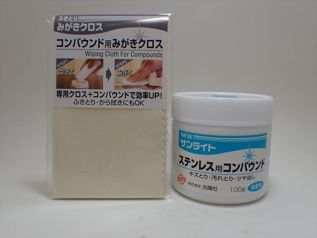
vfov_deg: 46.8
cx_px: 158
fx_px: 275
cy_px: 119
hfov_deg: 60.0
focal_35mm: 30
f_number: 3.2
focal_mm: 5.4
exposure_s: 1/500
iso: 100
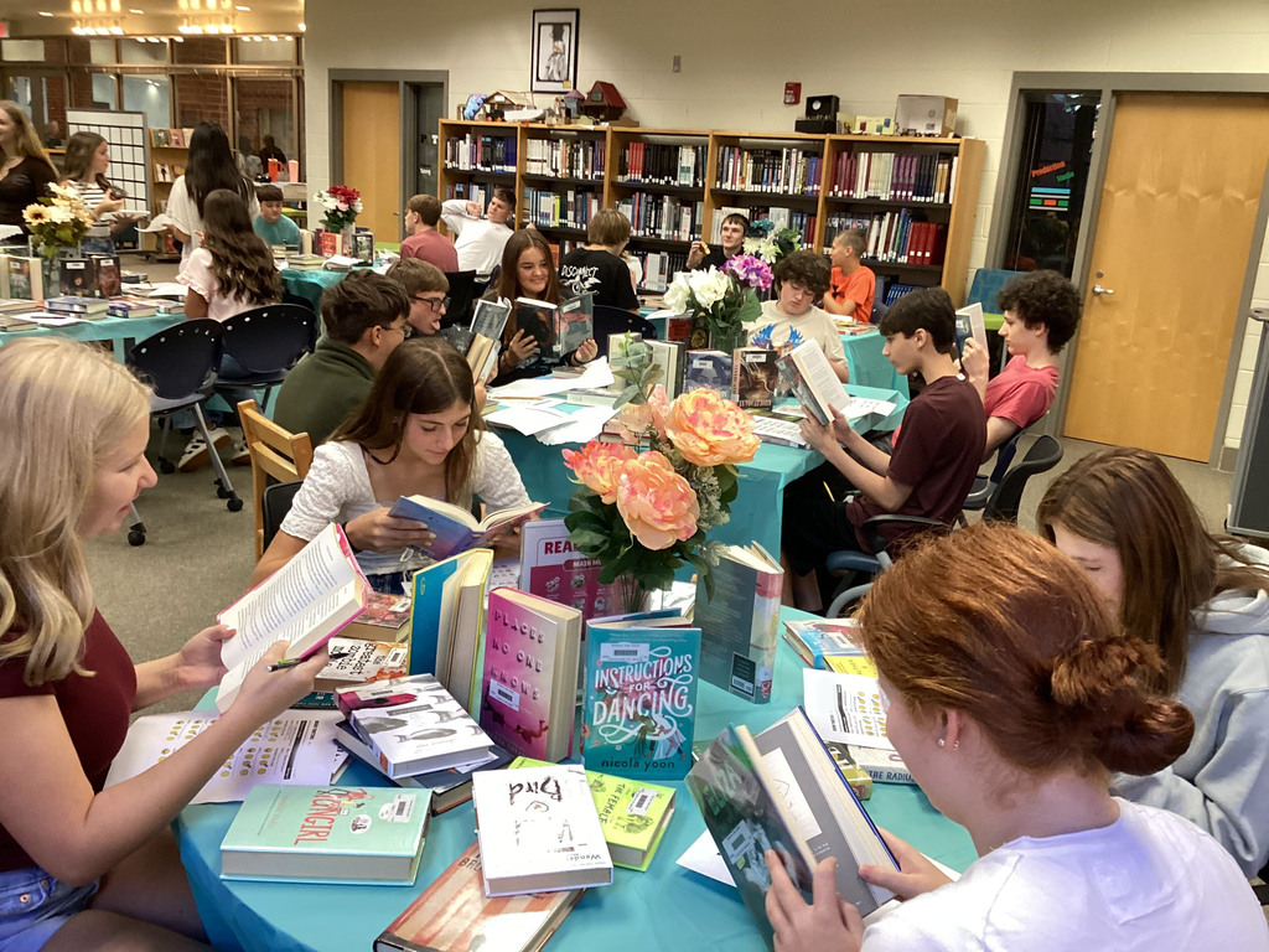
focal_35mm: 31
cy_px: 476
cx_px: 634
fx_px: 1136
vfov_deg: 45.4
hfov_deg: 58.4
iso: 160
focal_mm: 3.3
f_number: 2.4
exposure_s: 1/60
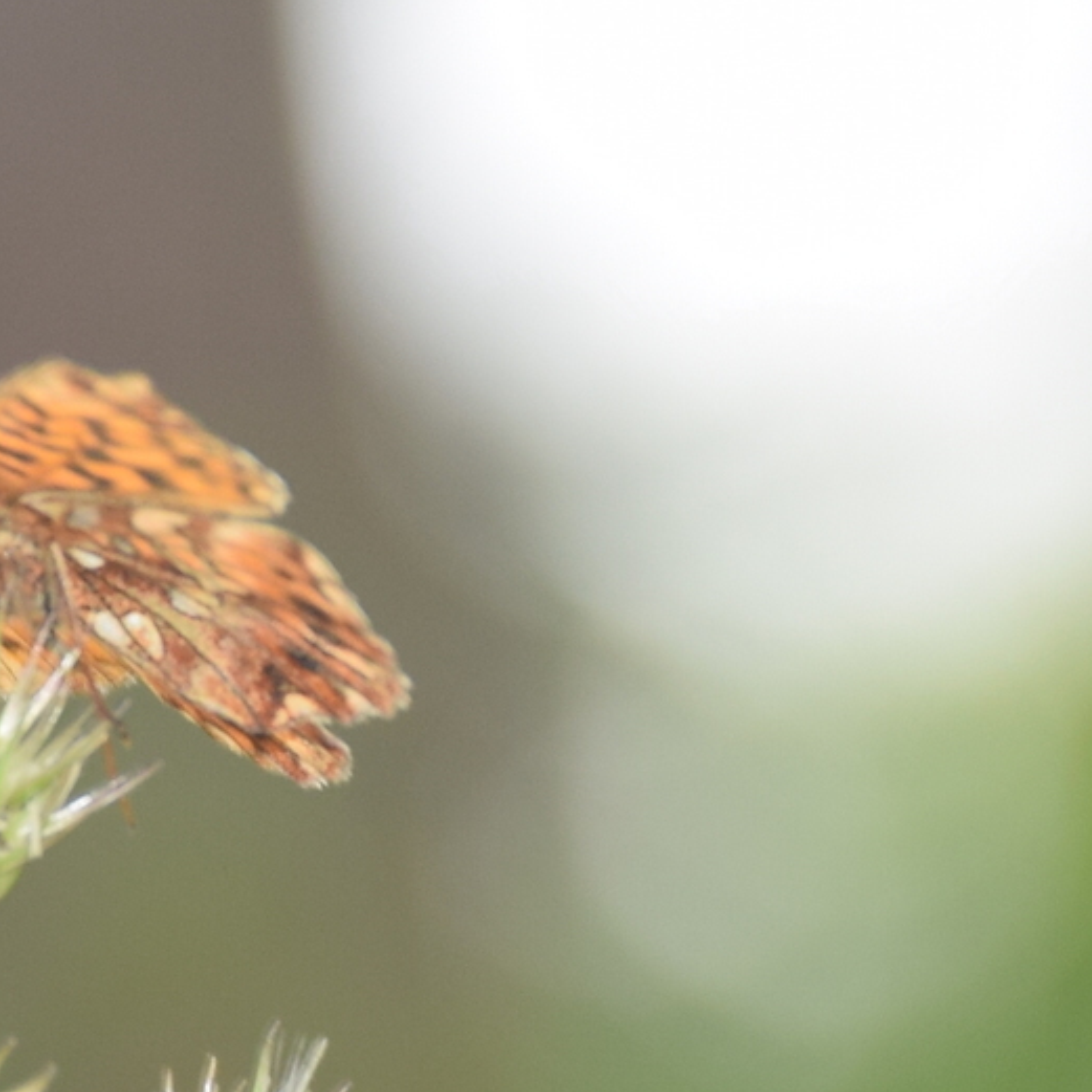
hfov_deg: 5.3
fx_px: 11742
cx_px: 258
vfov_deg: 5.3
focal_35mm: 329
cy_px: 587
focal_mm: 140
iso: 320
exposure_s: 1/200
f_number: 7.1
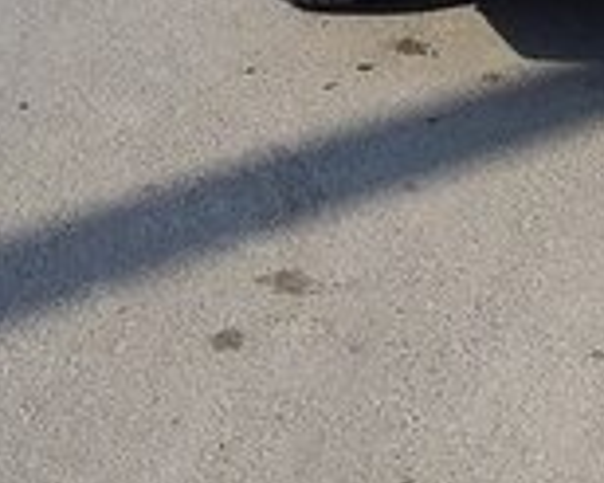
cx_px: 651
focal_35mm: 130
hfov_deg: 14.5
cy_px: -293
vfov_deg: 11.3
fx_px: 2322
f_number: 2.2
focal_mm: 3.3
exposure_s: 1/1083
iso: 40
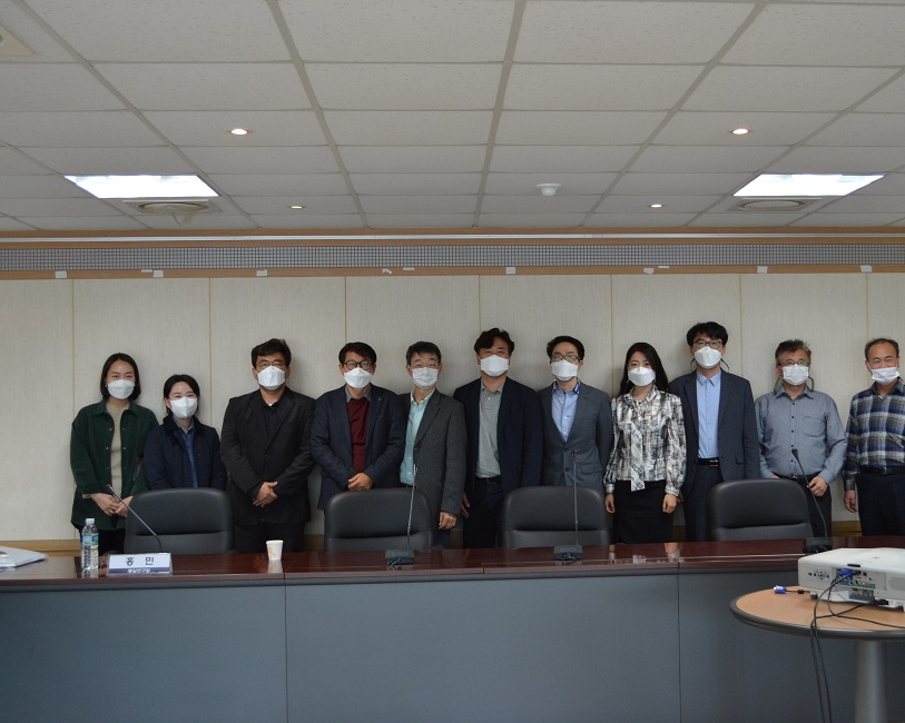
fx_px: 1205
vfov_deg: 33.4
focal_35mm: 45
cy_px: 360
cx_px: 534
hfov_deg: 41.0
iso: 560
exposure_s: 1/60
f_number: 4.2
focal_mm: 26
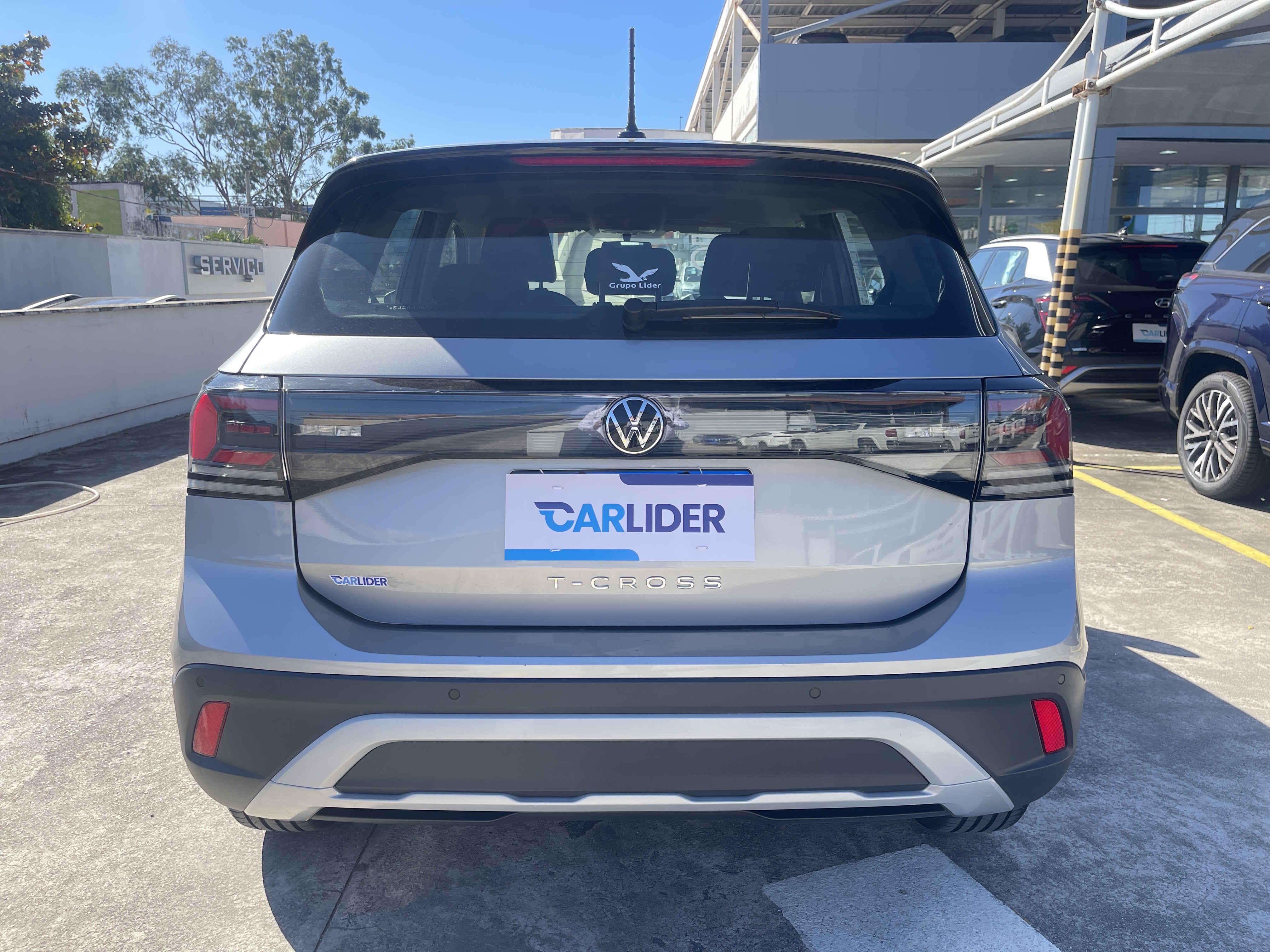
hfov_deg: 69.4
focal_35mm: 25
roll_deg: -0.3
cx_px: 635
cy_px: 476
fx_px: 917
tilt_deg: -11.9
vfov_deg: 54.9
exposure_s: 1/953
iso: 32
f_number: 1.6
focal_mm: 5.1
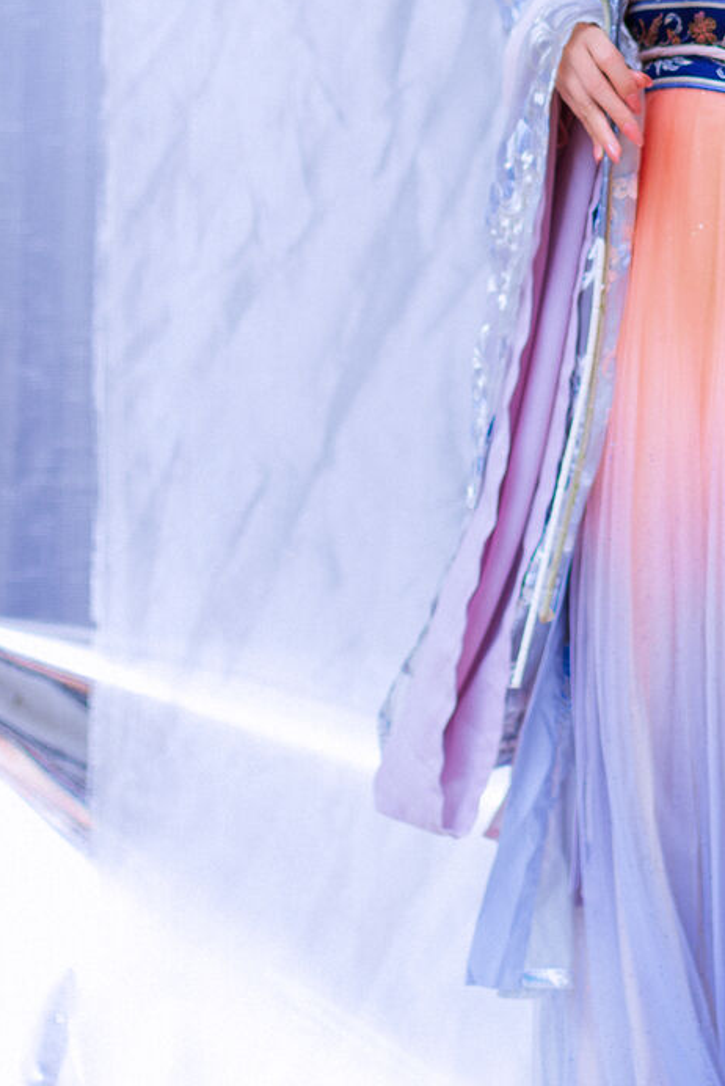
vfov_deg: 15.6
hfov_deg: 10.4
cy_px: 100
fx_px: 3923
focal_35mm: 130
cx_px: 838
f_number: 2
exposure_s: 1/160
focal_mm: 50
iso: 100
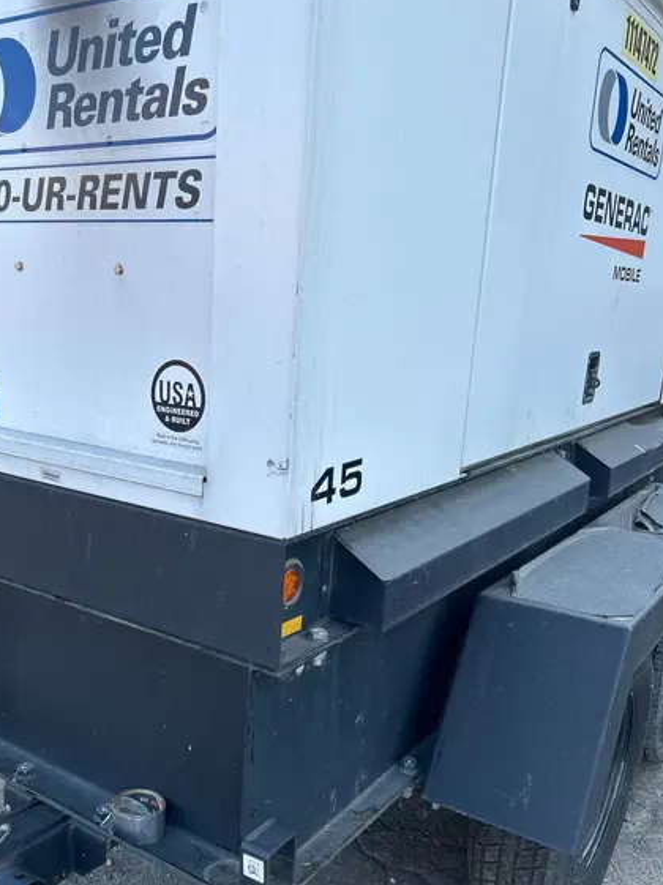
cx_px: 246
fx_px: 869
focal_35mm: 34
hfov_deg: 41.4
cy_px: 518
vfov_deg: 53.7
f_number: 1.5
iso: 50
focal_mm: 5.7
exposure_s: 1/639
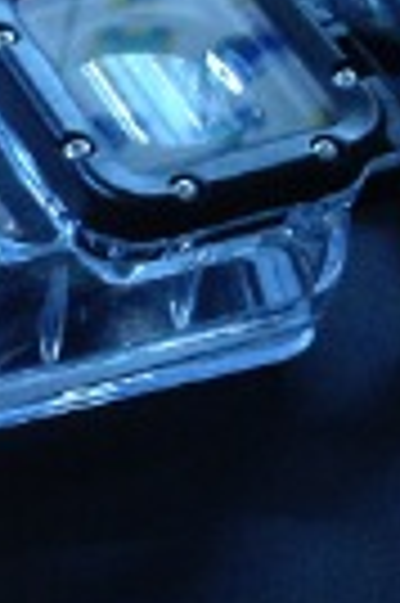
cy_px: 504
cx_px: -483
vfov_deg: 14.9
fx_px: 2289
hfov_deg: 9.2
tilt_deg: -54.0
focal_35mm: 137
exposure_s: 1/15
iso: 400
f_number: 2.4
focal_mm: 4.12
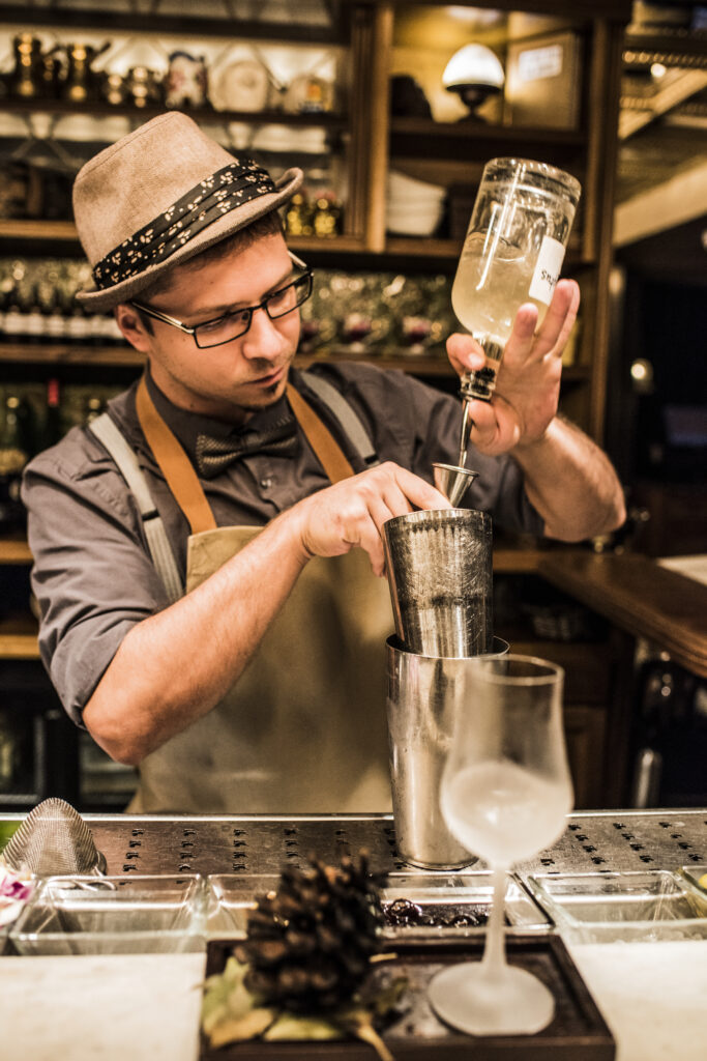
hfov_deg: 37.9
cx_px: 354
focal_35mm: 35
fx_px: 1031
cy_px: 530
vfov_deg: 54.4
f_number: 2.8
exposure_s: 1/100
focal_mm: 35
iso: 1000
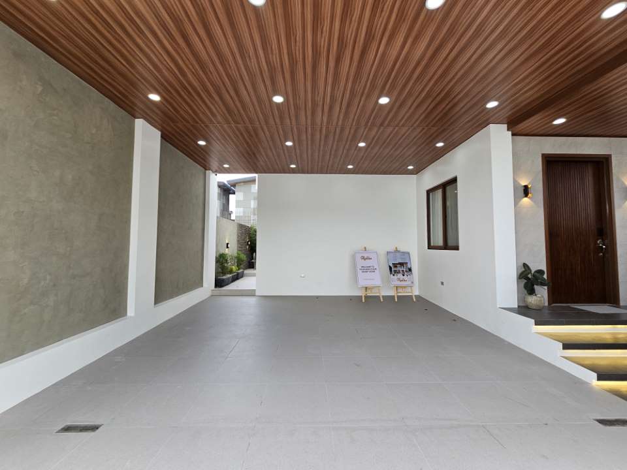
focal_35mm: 13
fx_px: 235
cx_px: 314
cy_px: 235
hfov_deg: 106.2
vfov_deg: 89.9
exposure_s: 1/144
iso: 50
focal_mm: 2.2
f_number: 2.2
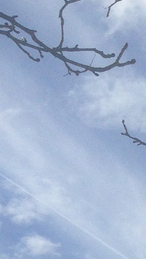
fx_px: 1030
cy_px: 438
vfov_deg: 13.2
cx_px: 361
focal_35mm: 150
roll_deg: -0.9
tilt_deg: +14.0
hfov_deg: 7.5
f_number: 2.4
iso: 50
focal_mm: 4.12
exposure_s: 1/3012
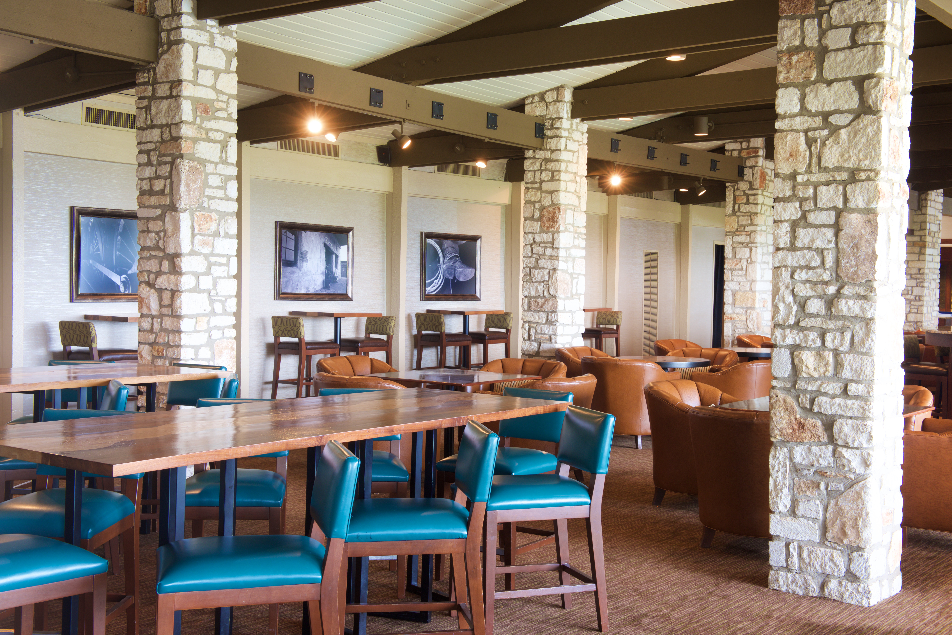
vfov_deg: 30.5
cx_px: 476
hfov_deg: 44.5
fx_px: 1163
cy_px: 318
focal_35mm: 44
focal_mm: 44
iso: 200
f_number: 11
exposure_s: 1
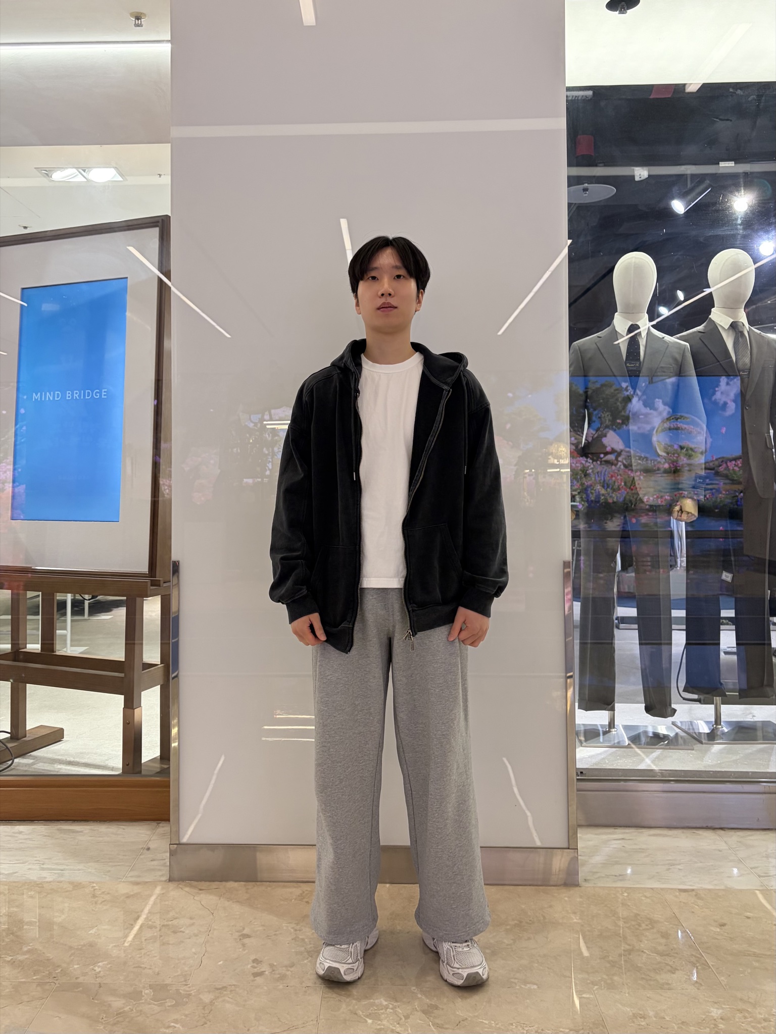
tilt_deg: +1.8
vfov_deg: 67.3
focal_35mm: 26
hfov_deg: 53.1
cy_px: 517
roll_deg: -0.4
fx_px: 777
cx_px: 388
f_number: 1.6
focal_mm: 5.96
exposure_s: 1/138
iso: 125
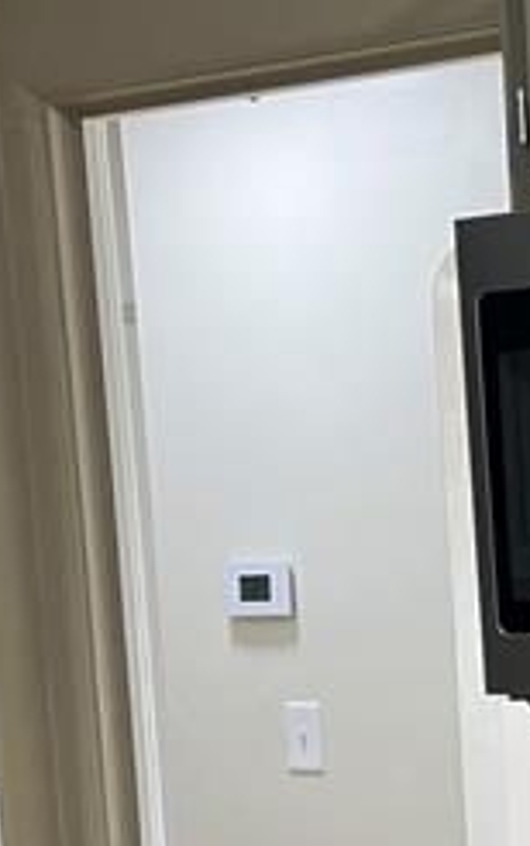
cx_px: 829
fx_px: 1985
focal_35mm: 86
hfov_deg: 14.1
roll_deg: +2.2
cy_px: 849
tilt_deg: -8.5
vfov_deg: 23.1
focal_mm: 5.1
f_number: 1.6
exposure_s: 1/60
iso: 80
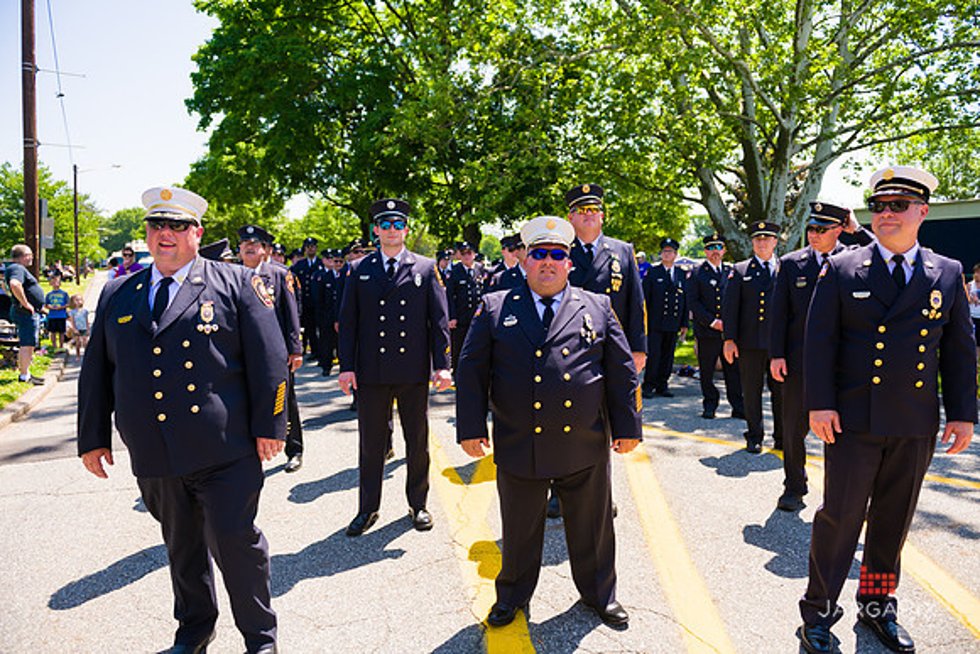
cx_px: 490
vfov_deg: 53.2
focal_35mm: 24
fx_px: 653
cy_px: 327
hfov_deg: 73.7
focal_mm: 24
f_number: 5
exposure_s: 1/1250
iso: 200
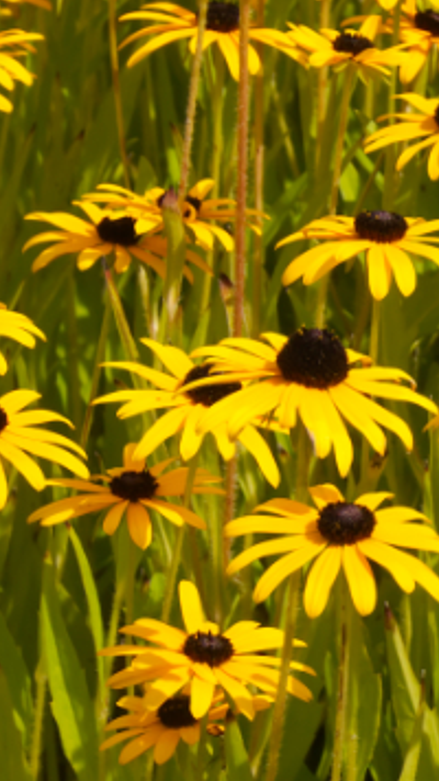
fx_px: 4391
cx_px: 1073
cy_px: 625
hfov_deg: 5.5
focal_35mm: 212
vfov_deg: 10.1
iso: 320
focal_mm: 40
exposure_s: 1/640
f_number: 10
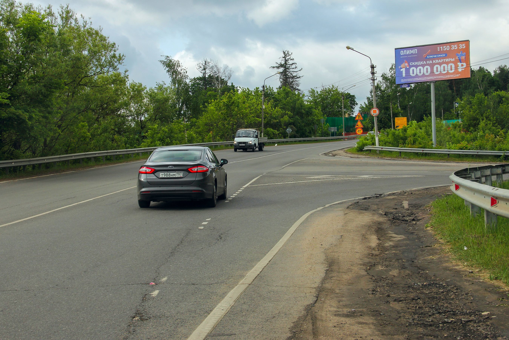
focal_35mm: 108
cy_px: 170
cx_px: 254
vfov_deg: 12.7
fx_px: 1527
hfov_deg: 18.9
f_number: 9
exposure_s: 1/200
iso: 100
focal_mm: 36
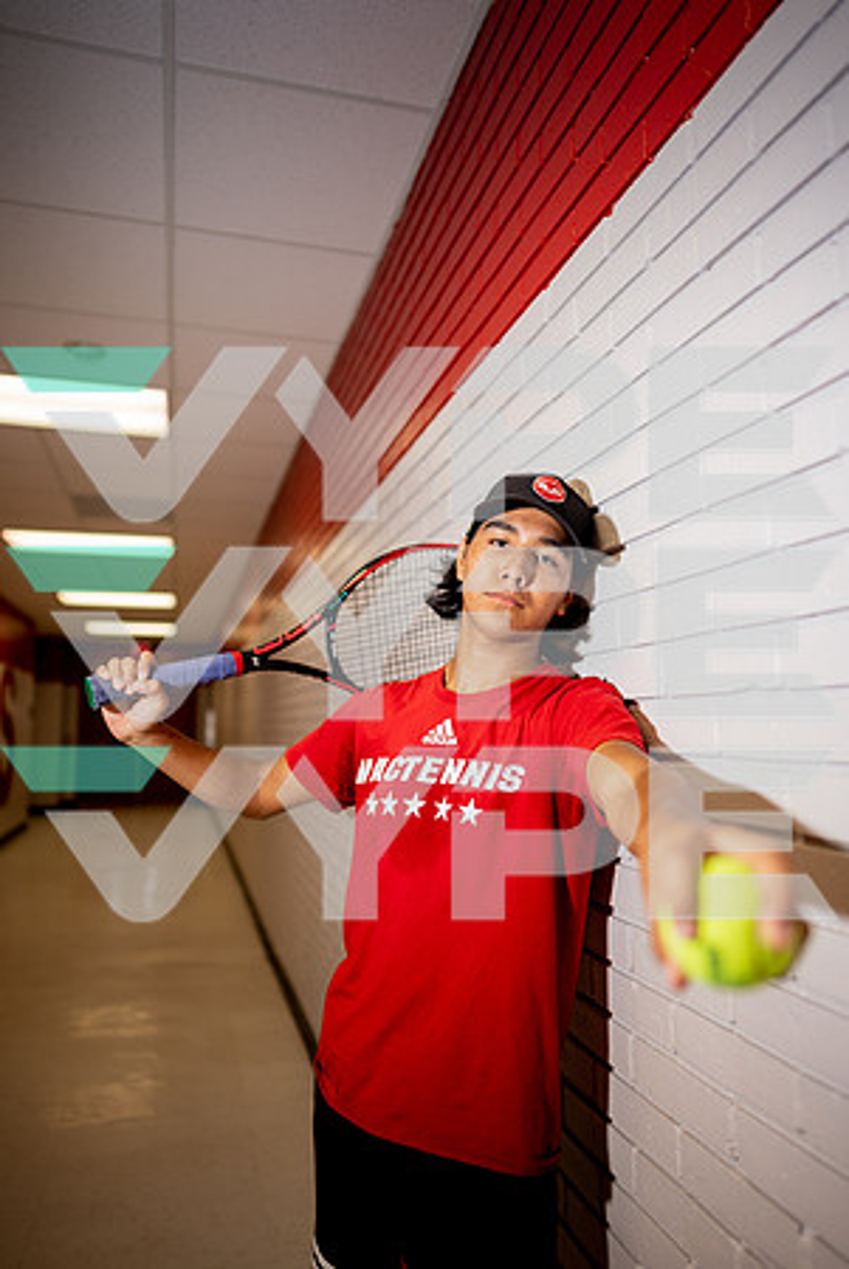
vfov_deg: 73.7
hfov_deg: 53.2
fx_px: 847
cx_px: 424
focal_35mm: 24
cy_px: 634
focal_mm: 24
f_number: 1.4
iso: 40
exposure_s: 1/200
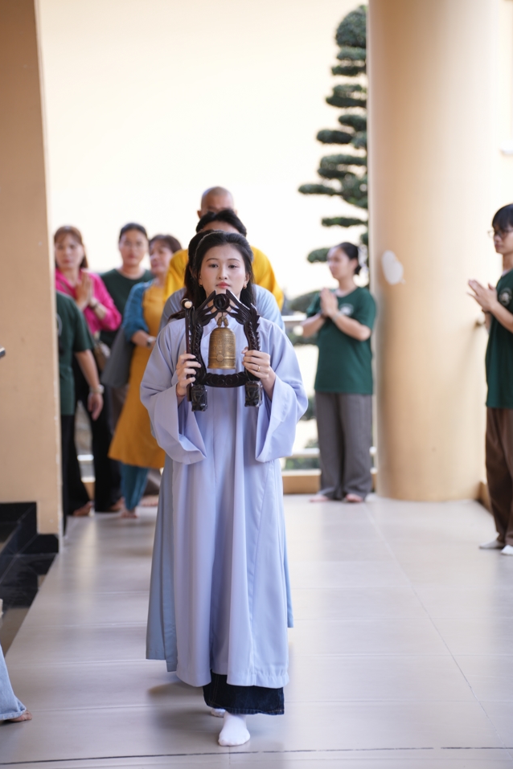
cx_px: 259
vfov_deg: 19.1
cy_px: 385
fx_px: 2287
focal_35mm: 107
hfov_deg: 12.8
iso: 125
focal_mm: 105
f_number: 2.8
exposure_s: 1/160
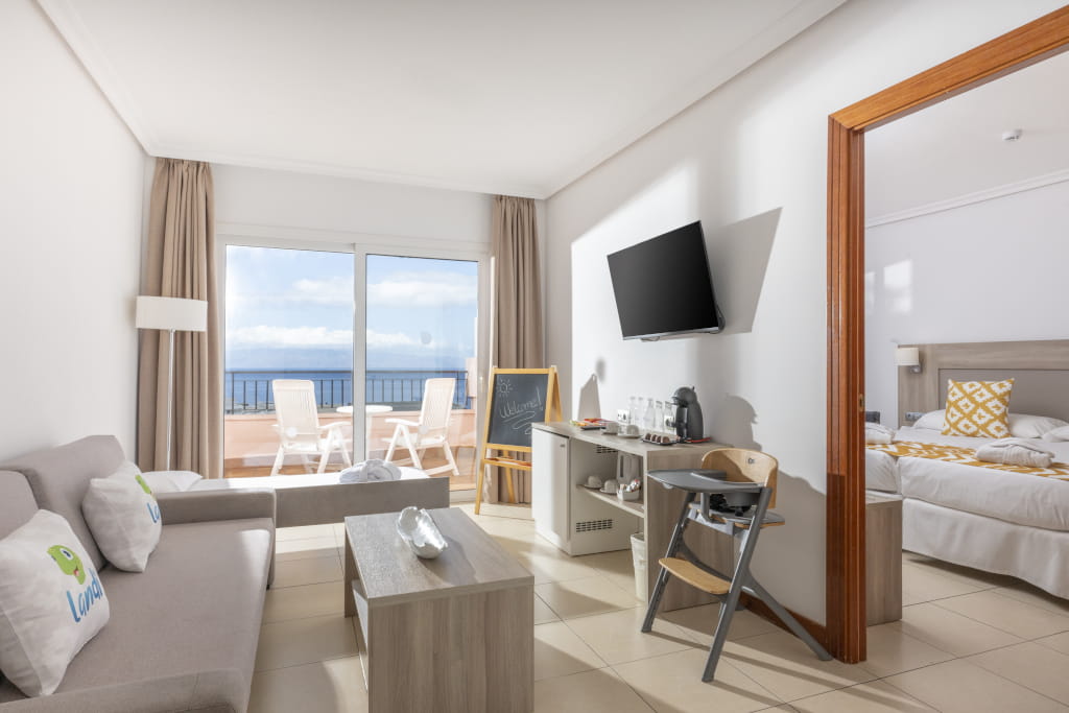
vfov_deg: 61.9
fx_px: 594
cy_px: 356
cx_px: 534
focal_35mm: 20
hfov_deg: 84.0
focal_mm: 20
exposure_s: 1/200
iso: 250
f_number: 16
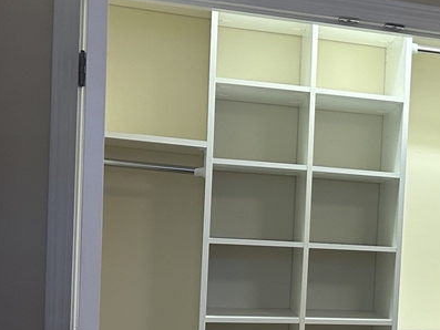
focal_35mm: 67
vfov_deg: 21.6
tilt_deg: -3.0
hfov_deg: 26.8
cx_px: 474
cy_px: 281
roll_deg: -3.4
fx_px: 852
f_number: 1.5
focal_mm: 5.7
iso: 125
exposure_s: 1/120
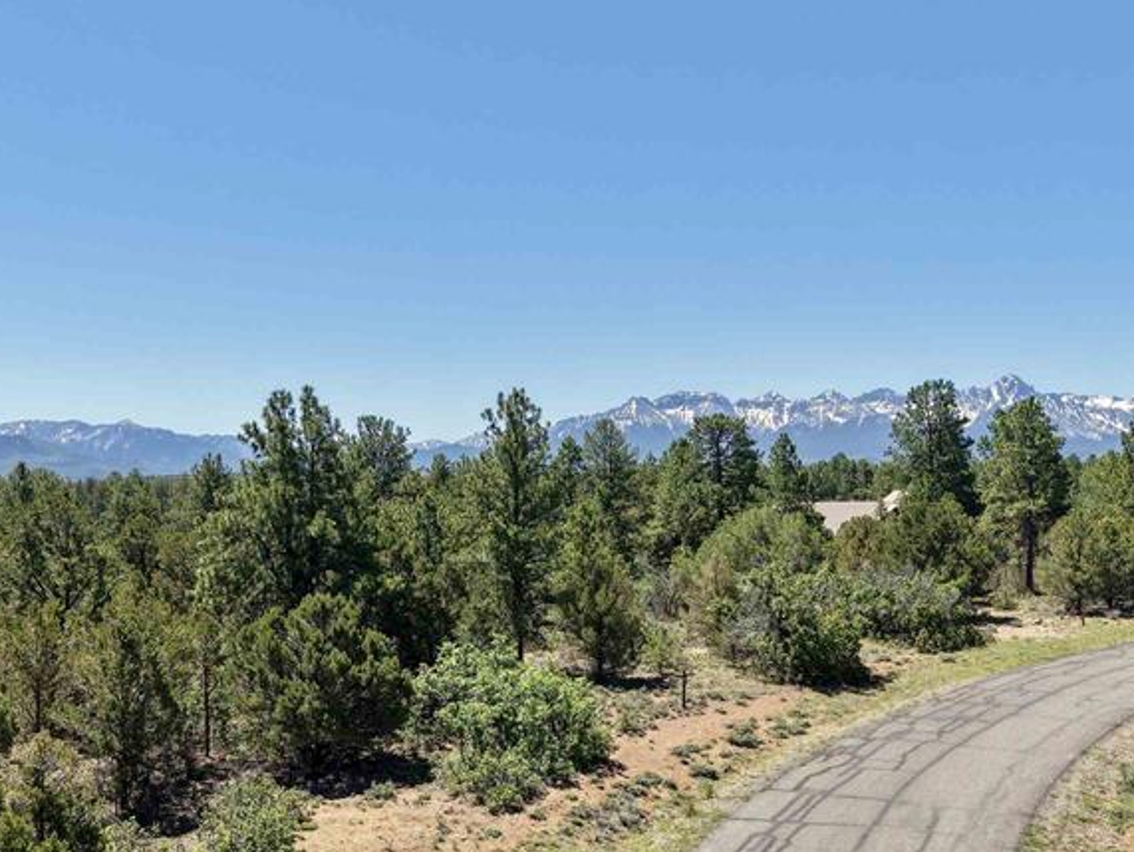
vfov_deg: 33.3
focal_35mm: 43
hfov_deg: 43.7
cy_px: 570
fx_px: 1410
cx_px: 478
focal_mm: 8.67
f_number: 1.8
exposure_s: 1/2500
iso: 160
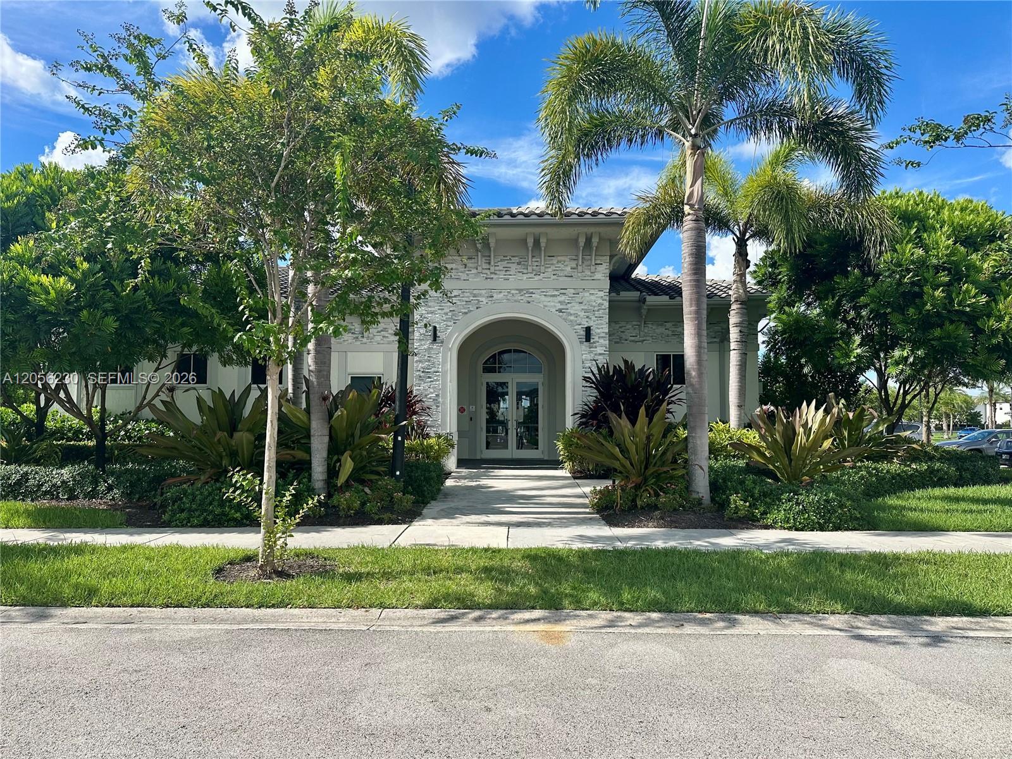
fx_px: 702
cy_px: 380
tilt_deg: +4.8
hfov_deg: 71.6
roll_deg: -0.1
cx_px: 506
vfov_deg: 56.8
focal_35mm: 24
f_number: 1.78
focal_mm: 6.86
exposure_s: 1/3472
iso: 80
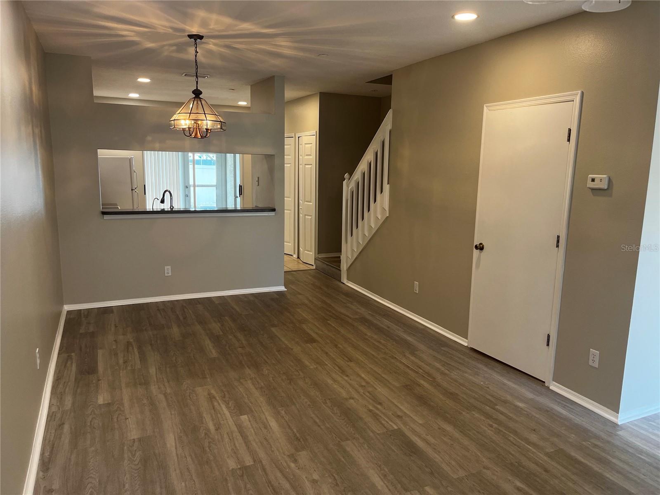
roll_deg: -0.5
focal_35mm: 26
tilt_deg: -9.9
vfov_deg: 53.1
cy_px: 248
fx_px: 496
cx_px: 330
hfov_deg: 67.3
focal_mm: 5.1
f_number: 1.6
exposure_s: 1/60
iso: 80
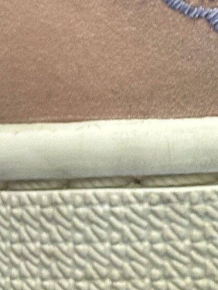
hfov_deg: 6.5
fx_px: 1888
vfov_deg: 8.8
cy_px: 29
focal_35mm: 225
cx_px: 355
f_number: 1.78
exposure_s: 1/50
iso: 160
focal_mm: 6.86
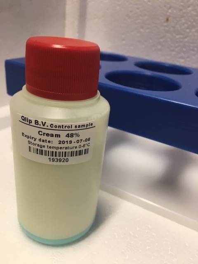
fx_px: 221
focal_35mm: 29
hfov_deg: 48.2
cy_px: 132
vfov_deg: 61.7
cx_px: 99
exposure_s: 1/33
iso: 32
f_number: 2.2
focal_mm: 4.15
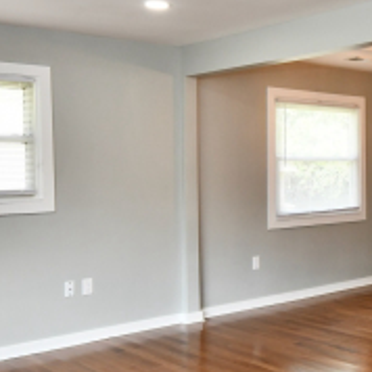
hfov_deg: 31.8
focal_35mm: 50
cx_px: 357
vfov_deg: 34.0
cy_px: 188
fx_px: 608
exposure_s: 1/60
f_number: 6.3
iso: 640
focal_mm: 14
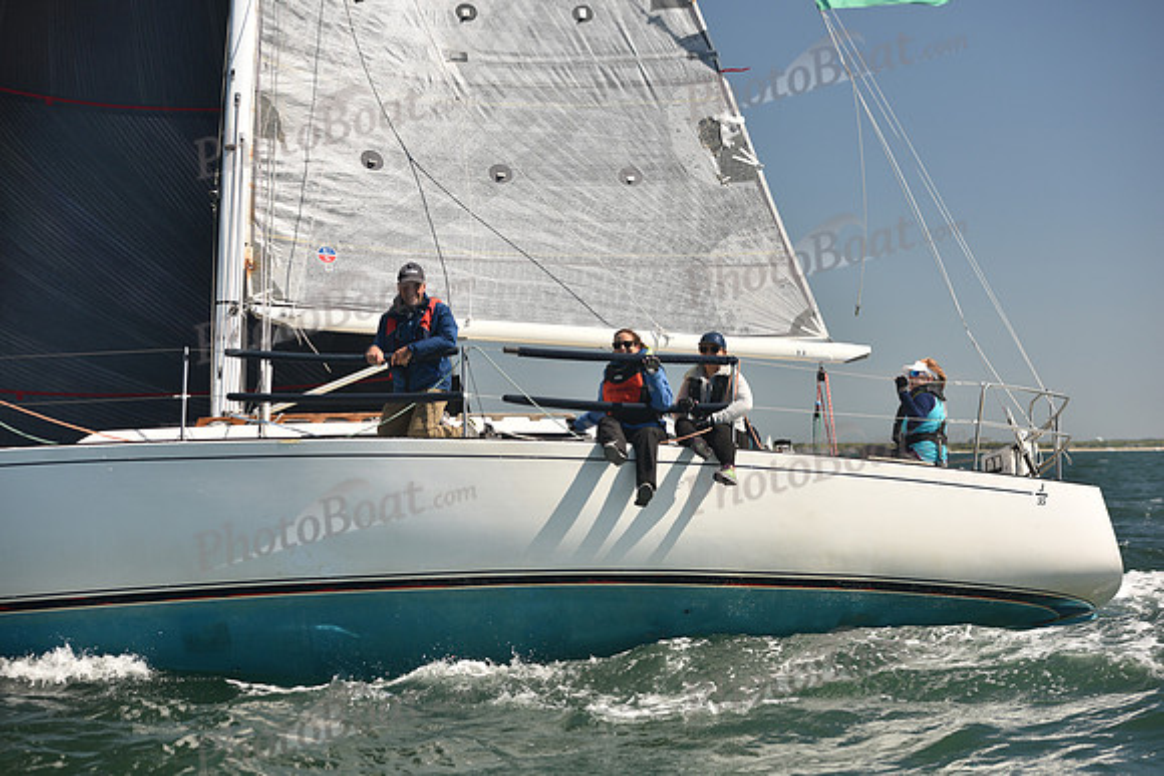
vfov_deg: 19.5
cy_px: 388
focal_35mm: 70
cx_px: 582
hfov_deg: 28.8
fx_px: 2264
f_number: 4.5
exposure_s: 1/1000
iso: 250
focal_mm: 70
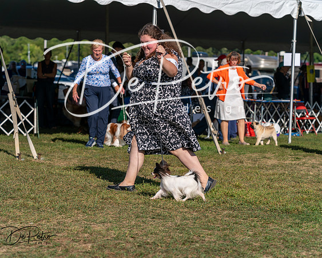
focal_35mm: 106
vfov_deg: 14.5
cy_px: 129
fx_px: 1009
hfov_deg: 18.1
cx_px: 161
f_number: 4.5
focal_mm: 94
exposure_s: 1/1250
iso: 100
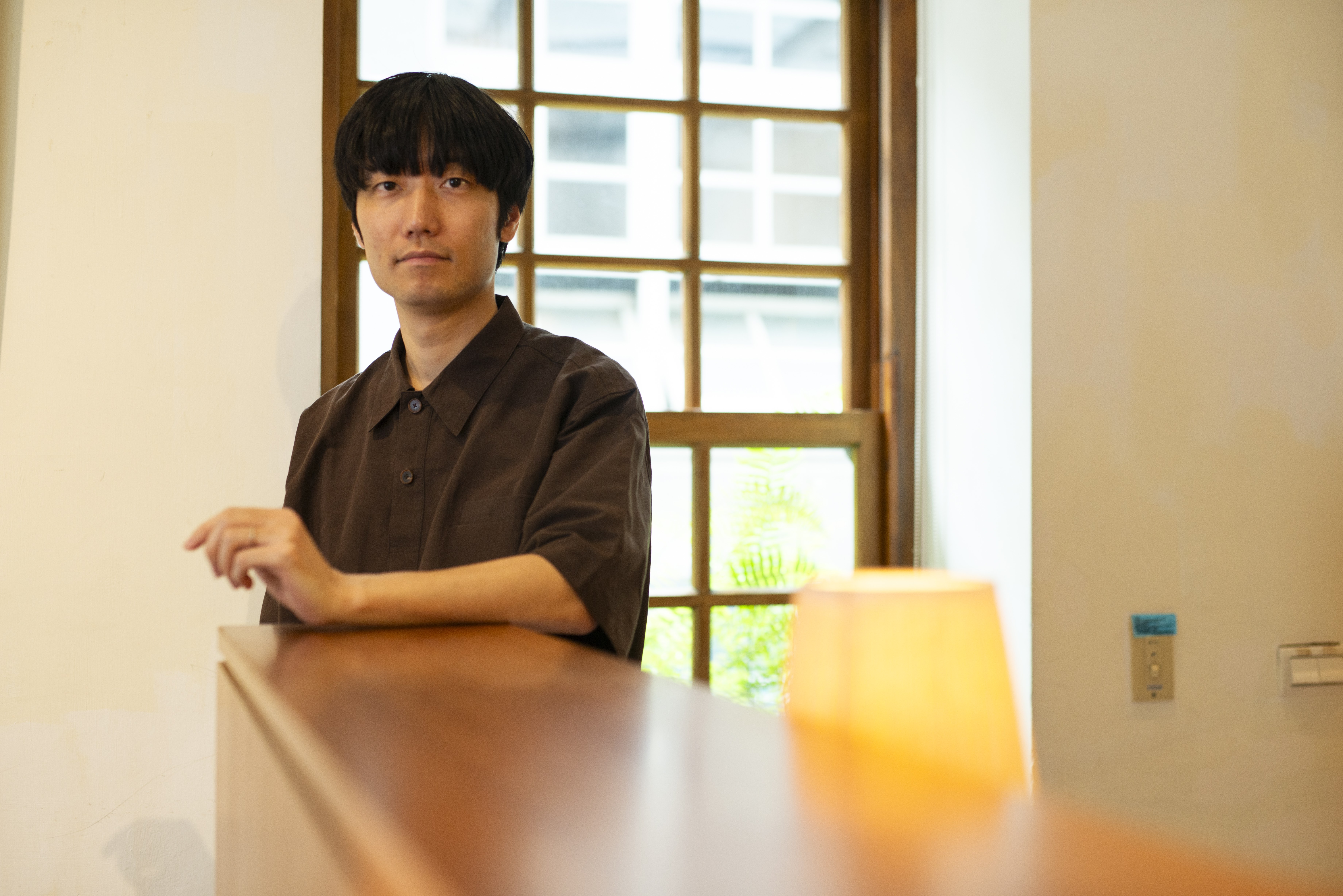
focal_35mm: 50
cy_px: 448
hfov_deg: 39.6
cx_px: 672
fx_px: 1866
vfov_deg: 27.0
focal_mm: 50
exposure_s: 1/200
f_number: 2.5
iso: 500
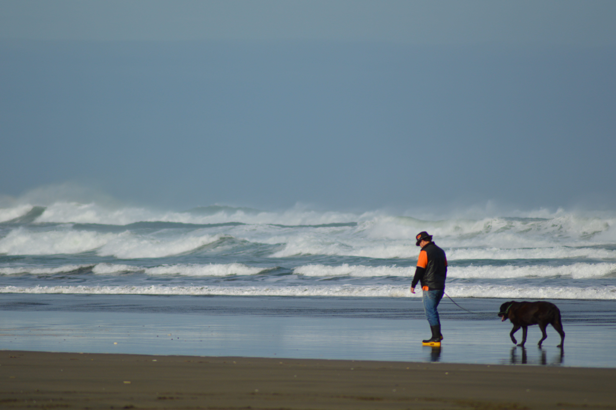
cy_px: 205
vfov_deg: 3.0
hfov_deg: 4.6
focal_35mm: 450
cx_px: 308
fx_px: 7693
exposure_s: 1/2000
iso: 200
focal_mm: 300
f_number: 5.6
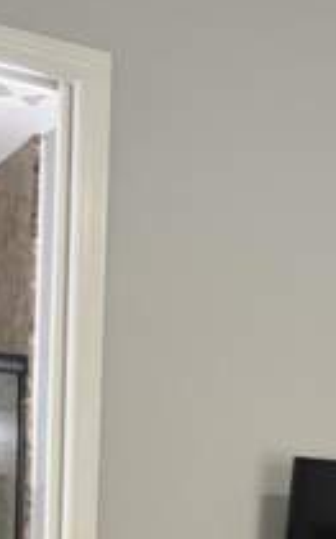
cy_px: 685
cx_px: 192
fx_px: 1232
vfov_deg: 22.3
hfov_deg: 15.5
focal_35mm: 84
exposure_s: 1/60
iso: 320
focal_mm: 5.96
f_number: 1.6
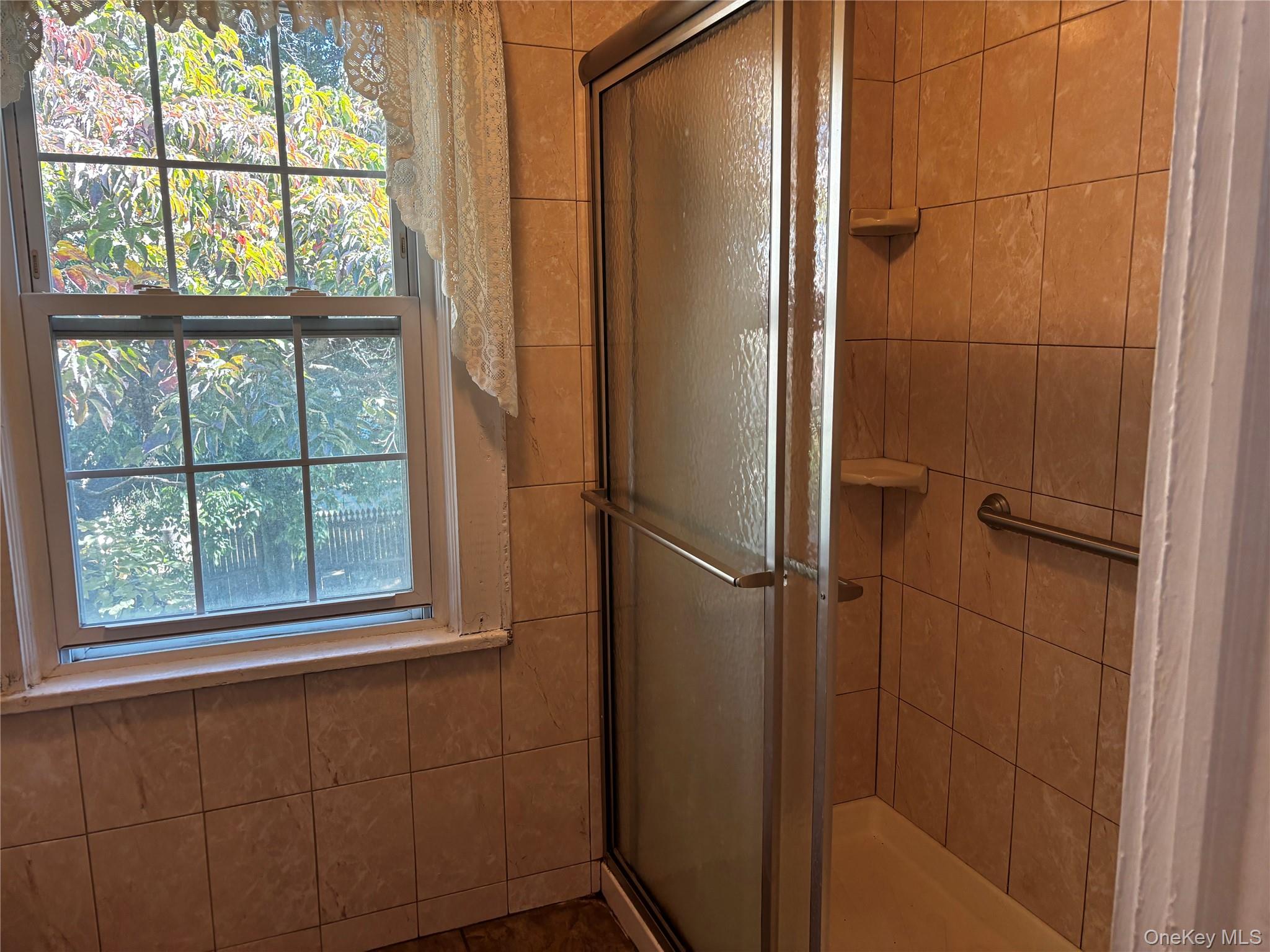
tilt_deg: -10.2
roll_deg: +0.5
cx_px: 635
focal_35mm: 26
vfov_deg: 53.1
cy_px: 476
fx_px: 954
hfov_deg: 67.3
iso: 100
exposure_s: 1/60
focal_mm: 5.96
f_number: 1.6
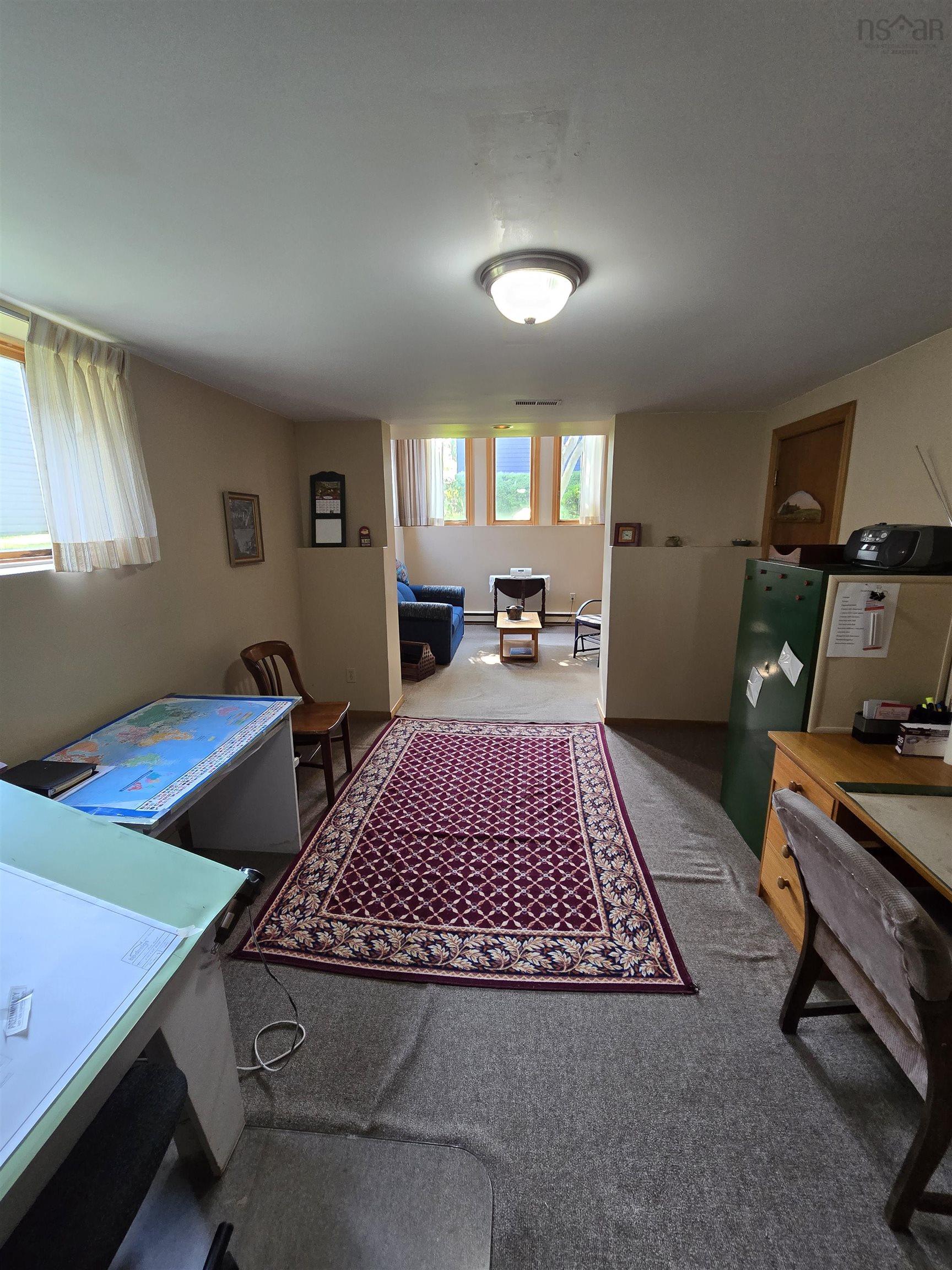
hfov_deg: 89.9
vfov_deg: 106.2
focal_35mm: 13
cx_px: 476
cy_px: 635
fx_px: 477
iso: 200
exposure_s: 1/60
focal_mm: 2.2
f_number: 2.2
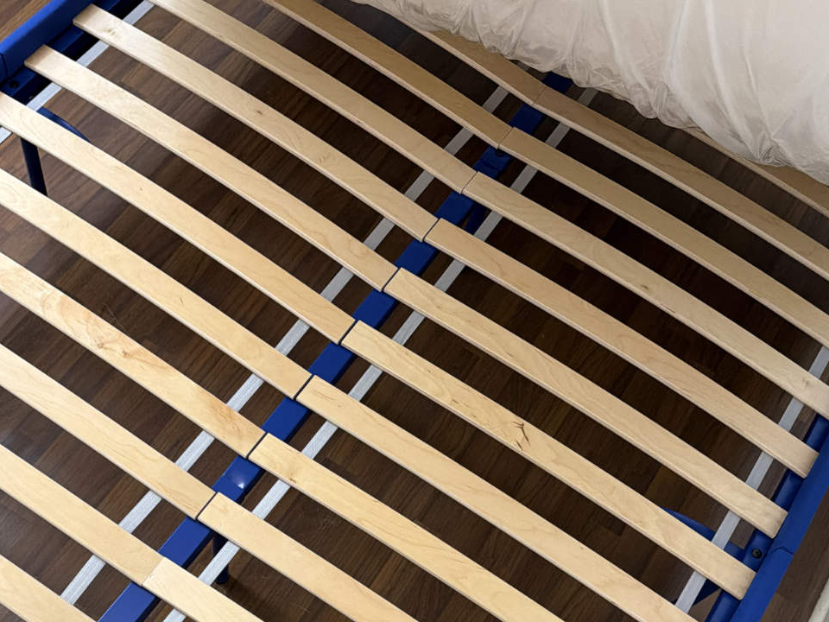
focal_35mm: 30
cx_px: 338
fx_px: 718
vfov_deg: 46.7
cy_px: 347
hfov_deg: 59.5
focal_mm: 6.8
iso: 200
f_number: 1.8
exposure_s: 1/98
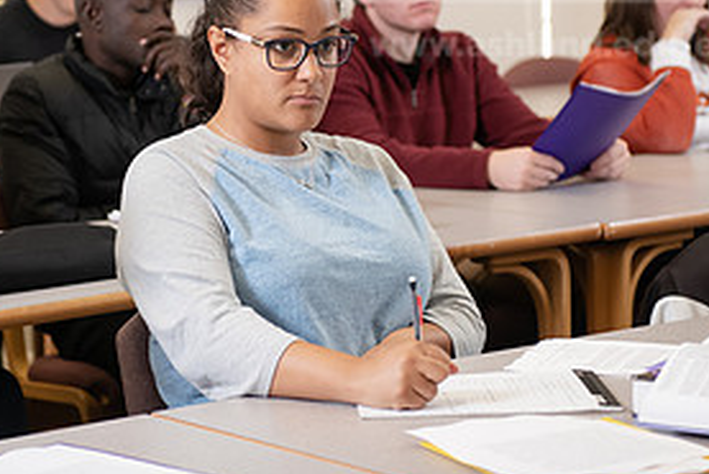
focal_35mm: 138
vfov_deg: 9.9
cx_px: 253
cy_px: 99
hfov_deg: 14.8
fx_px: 2719
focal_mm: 66
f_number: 3.2
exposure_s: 1/200
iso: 640
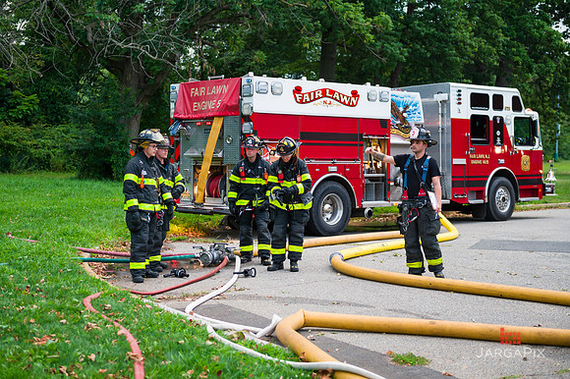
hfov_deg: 34.5
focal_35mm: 58
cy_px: 190
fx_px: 918
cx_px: 285
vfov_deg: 23.4
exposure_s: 1/200
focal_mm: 58
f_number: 3.2
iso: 1000
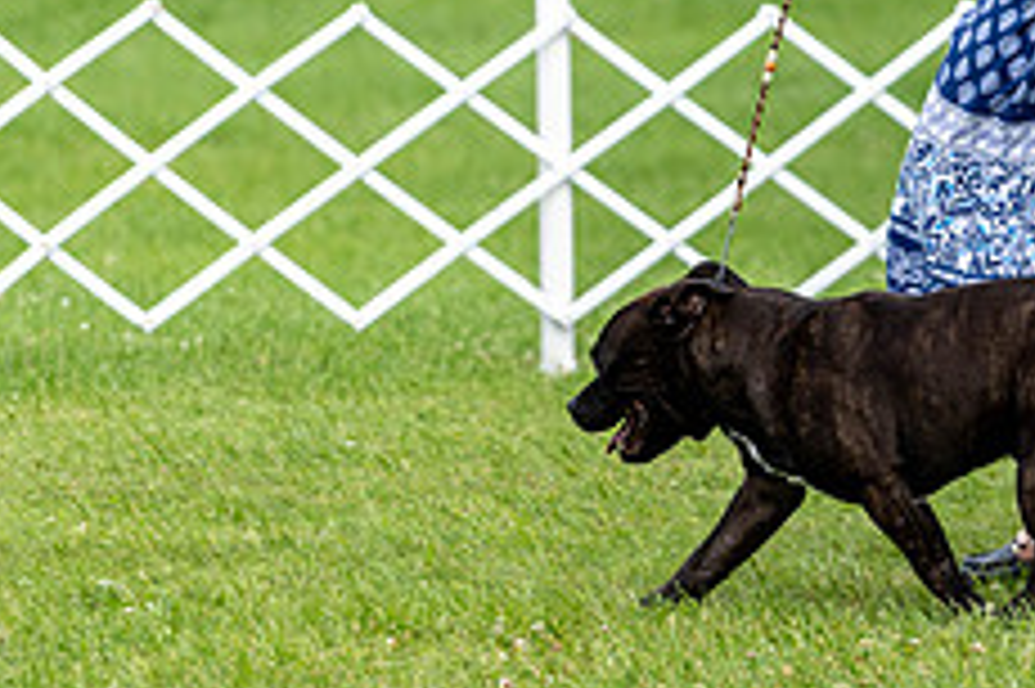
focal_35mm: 386
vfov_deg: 3.6
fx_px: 11089
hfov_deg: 5.3
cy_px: -61
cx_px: 788
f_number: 4
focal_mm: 153
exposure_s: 1/640
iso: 160
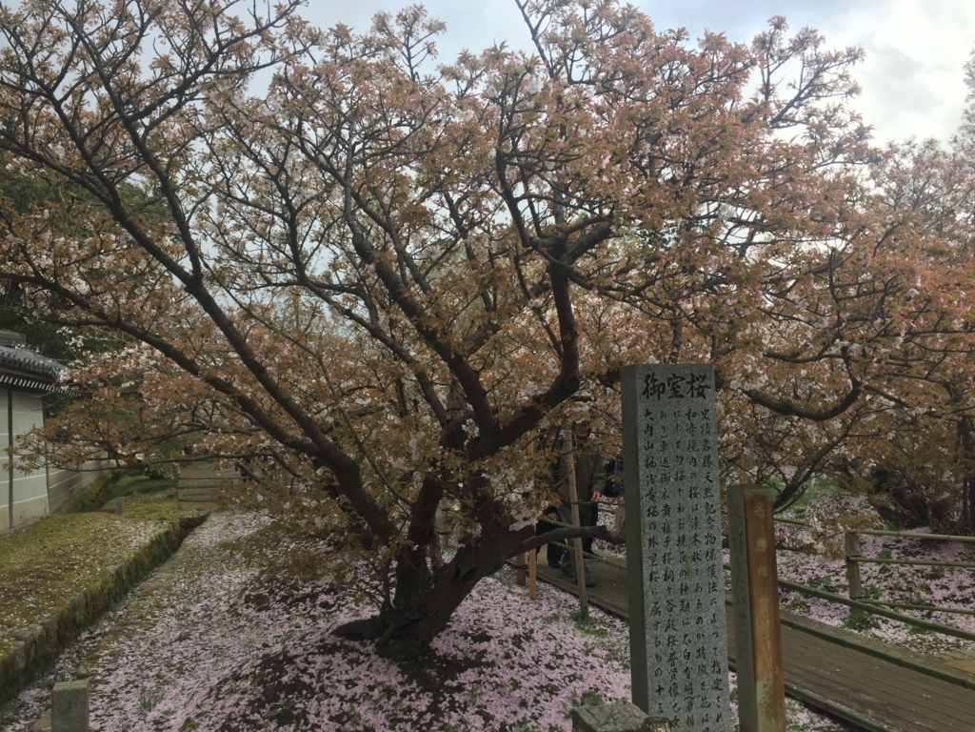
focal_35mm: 29
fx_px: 817
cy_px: 366
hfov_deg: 61.7
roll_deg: +1.4
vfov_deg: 48.2
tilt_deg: +4.4
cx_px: 488
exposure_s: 1/608
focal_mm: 4.15
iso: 32
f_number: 2.2
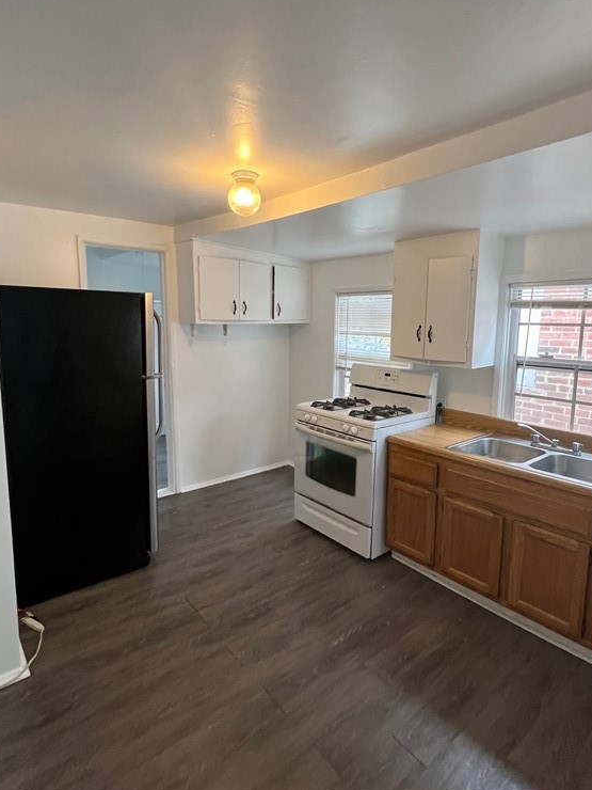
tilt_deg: -7.4
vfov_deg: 87.7
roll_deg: +0.1
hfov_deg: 71.6
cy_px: 378
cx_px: 292
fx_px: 410
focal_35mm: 18
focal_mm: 1.57
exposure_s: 1/120
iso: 250
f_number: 1.8
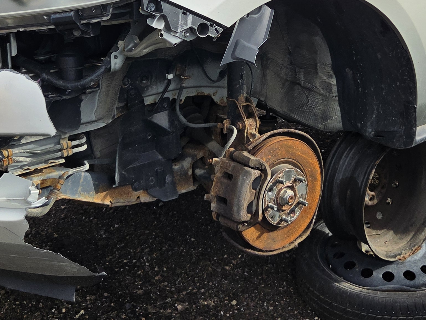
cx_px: 266
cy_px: 16
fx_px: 738
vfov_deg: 23.6
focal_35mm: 60
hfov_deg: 32.0
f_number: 1.8
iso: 80
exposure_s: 1/4661
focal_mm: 5.4
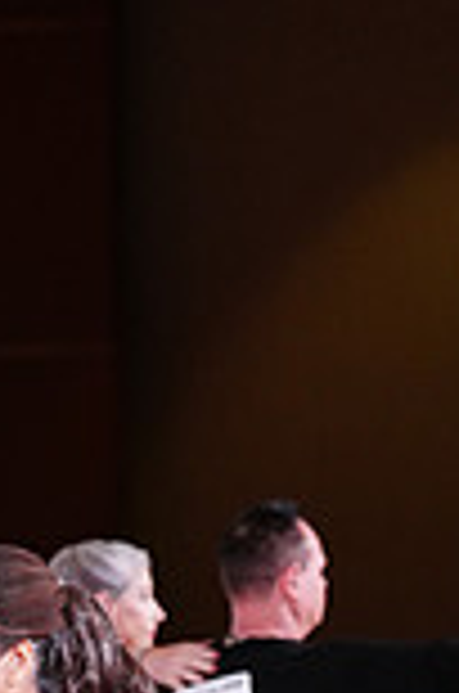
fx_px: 6455
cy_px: 936
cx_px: -236
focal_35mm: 336
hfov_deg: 4.1
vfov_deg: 6.1
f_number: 2.8
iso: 2000
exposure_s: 1/400
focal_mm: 89
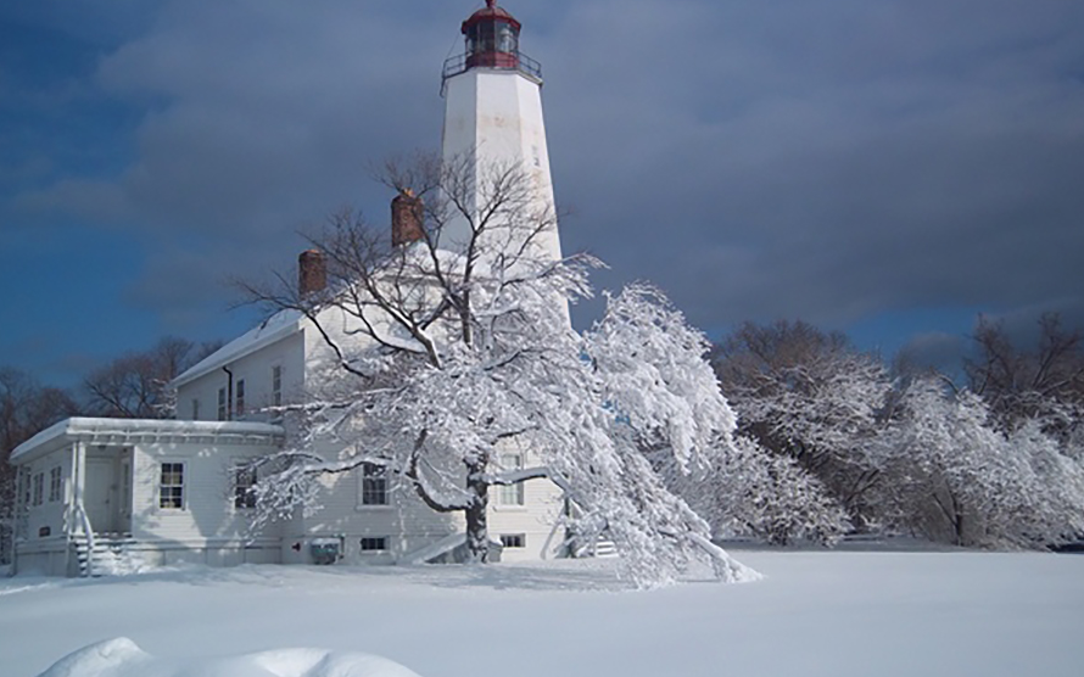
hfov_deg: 49.3
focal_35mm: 40
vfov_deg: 32.0
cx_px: 520
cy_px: 301
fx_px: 1182
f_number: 8.67
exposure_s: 1/400
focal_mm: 6.17
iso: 64
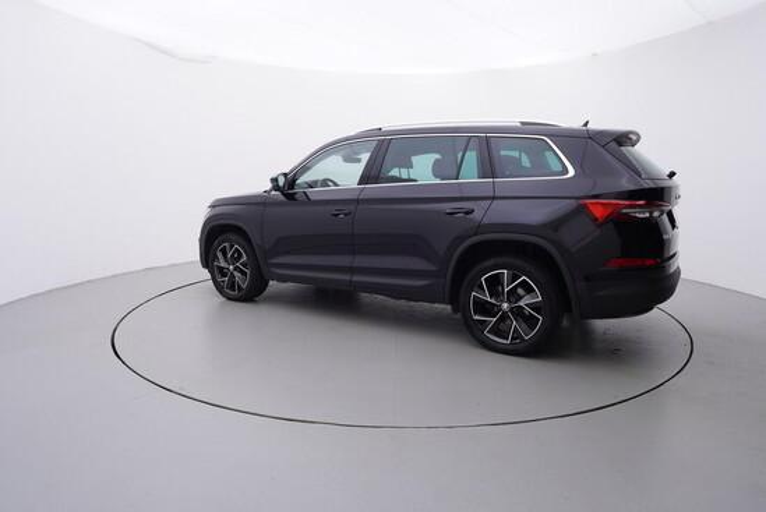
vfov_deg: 56.2
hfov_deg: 77.3
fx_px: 479
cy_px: 256
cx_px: 383
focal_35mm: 22
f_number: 5
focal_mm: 15
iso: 200
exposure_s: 1/80
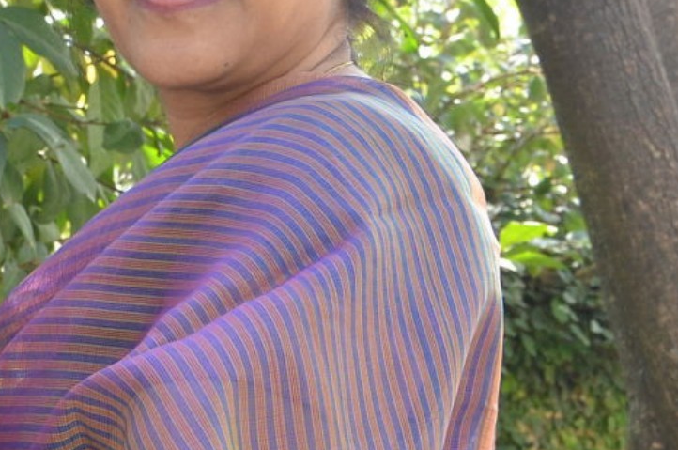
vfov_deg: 8.3
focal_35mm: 165
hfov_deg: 11.9
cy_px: 210
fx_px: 3094
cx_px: -379
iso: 800
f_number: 6.3
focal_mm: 35
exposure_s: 1/160
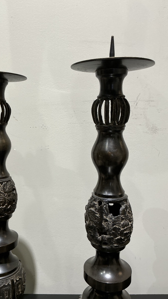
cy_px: 152
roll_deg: +0.2
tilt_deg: -8.2
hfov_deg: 37.5
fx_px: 246
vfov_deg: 62.6
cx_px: 59
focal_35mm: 31
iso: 50
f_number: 1.8
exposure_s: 1/50
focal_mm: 3
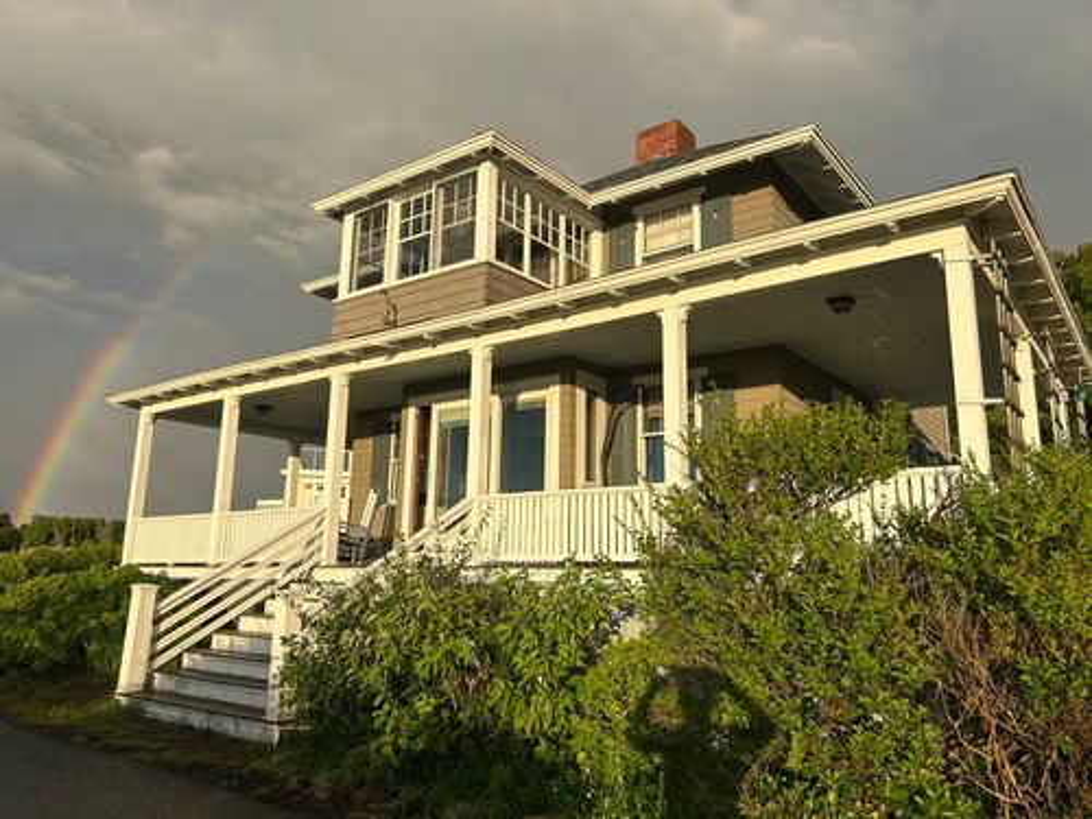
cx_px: 546
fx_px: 820
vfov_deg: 53.1
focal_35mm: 26
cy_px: 410
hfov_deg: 67.3
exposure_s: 1/3077
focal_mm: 5.7
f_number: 1.5
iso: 50
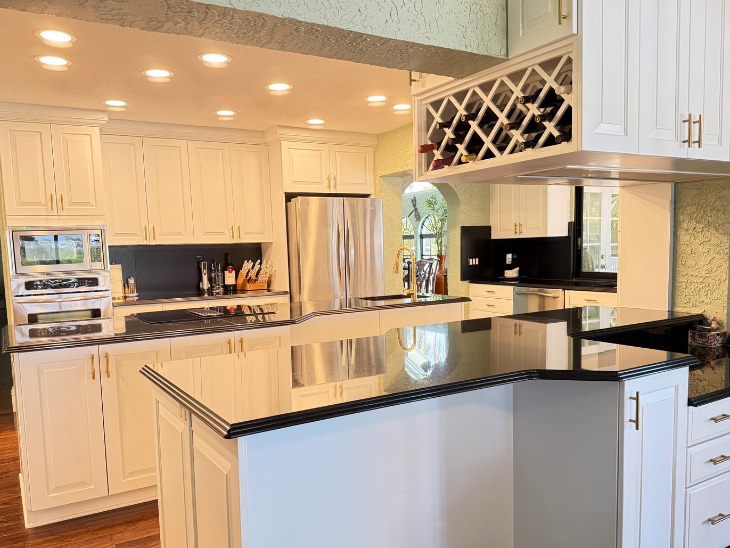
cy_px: 305
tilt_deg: -5.6
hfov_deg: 63.4
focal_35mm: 28
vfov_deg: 49.7
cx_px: 362
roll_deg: +1.9
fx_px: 591
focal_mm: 6.76
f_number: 1.78
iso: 400
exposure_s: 1/60
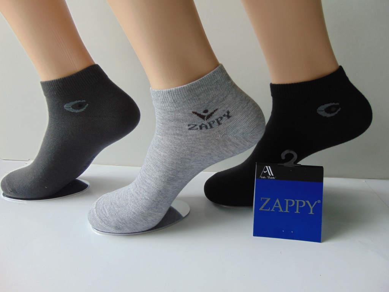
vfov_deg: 54.9
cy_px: 146
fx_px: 281
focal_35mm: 25
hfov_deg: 69.4
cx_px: 194
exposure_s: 1/60
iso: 80
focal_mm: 4.5
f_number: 3
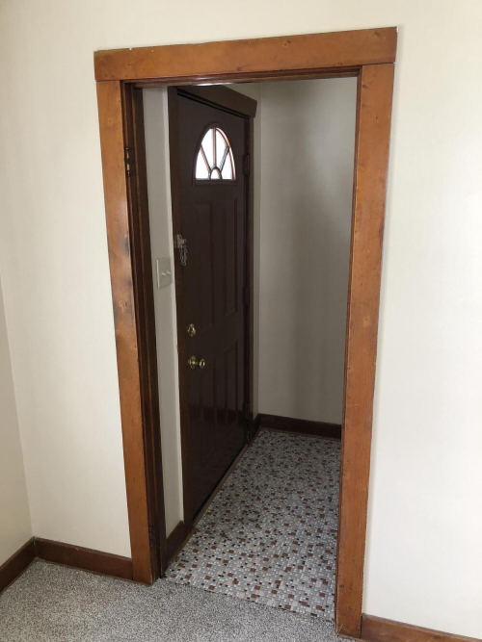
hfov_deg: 49.7
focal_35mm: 28
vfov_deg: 63.5
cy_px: 321
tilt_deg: -15.0
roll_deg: +0.8
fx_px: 520
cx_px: 241
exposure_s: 1/30
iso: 32
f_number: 1.8
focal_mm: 3.99
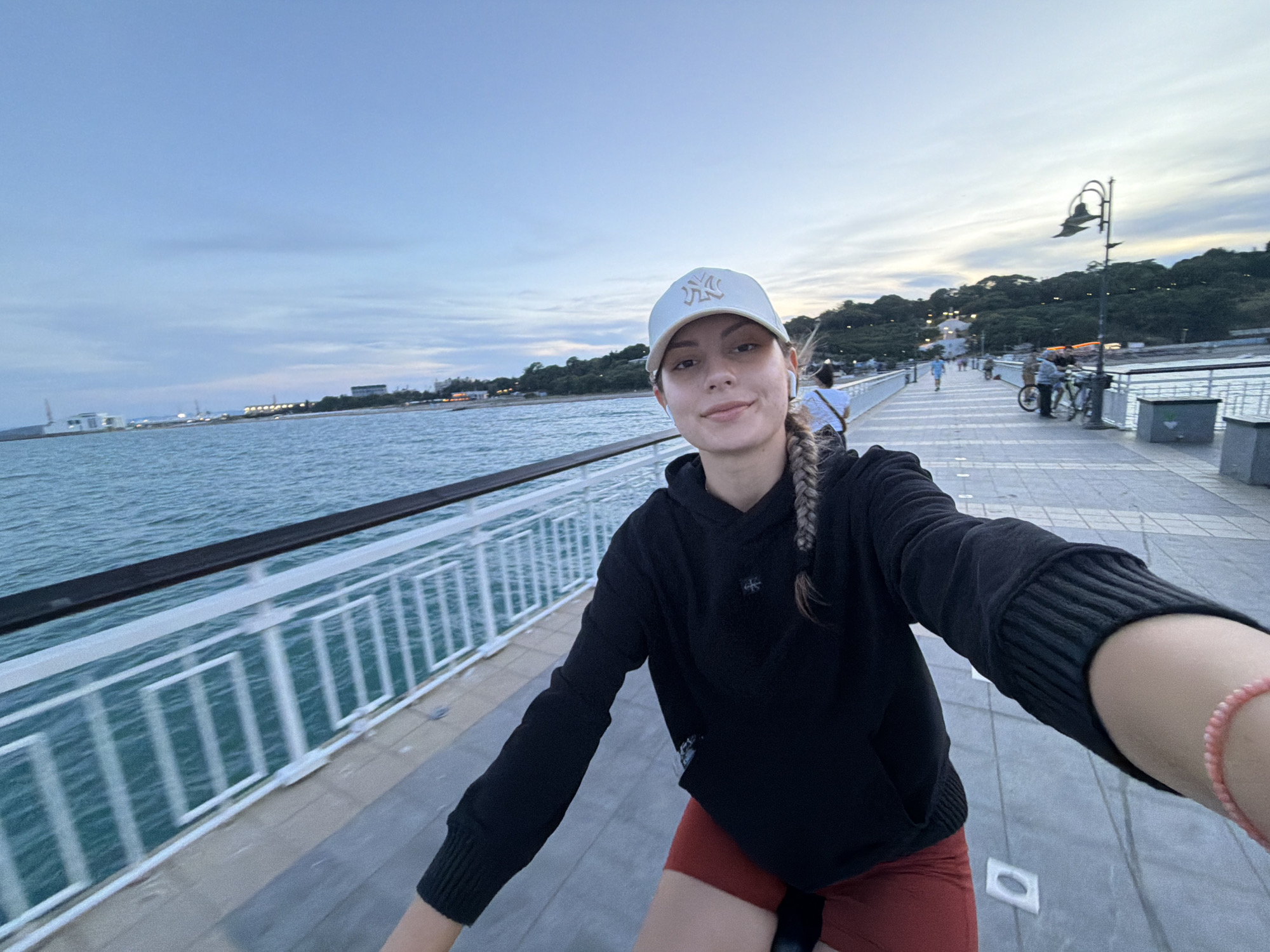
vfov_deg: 85.7
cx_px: 635
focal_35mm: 14
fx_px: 514
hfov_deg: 102.1
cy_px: 476
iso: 320
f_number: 2.2
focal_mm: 2.22
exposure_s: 1/84
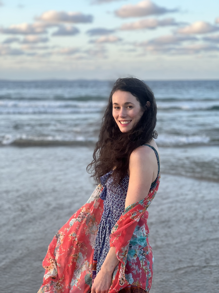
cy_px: 146
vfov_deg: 25.3
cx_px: 110
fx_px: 650
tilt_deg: -1.4
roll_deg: -2.1
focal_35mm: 77
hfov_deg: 19.1
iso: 40
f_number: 2.8
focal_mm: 9
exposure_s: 1/121
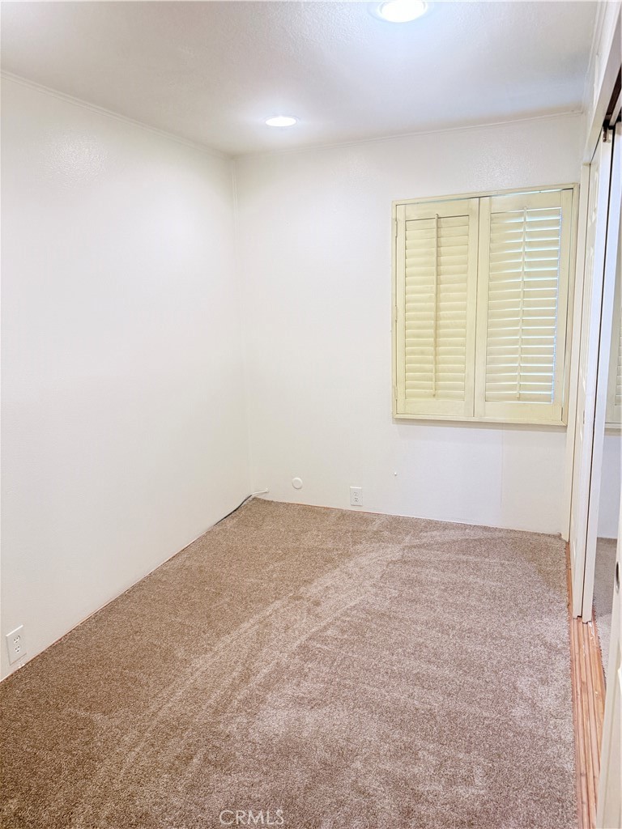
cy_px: 414
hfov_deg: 56.8
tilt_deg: -11.9
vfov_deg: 71.6
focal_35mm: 24
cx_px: 311
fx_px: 575
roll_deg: +1.6
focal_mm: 6.76
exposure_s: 1/60
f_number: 1.78
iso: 320
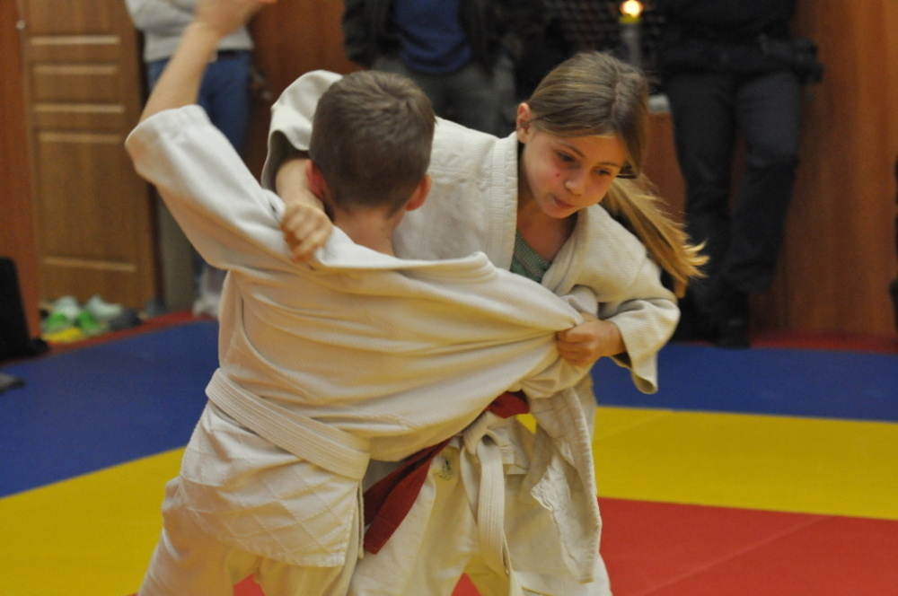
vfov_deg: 13.0
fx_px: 2616
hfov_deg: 19.5
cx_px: 449
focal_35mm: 105
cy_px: 298
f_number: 4
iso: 1600
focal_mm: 70
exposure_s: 1/250
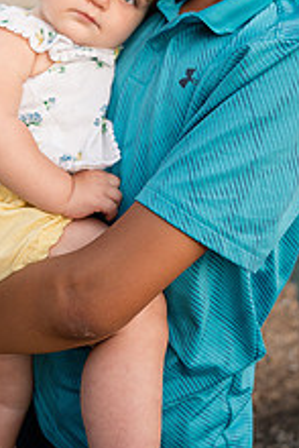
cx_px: 122
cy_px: 57
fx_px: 609
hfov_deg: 27.5
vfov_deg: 38.0
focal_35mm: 49
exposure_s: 1/125
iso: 400
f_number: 2.8
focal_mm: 24
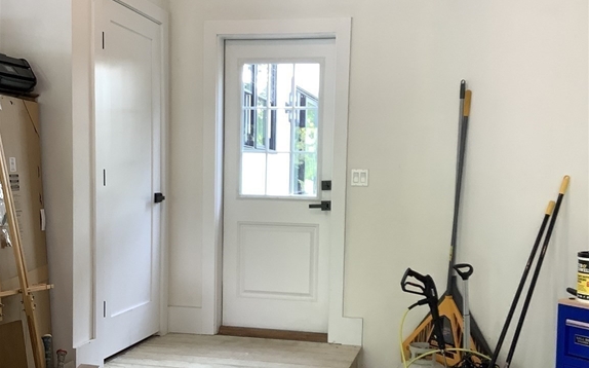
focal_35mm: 44
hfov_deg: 45.3
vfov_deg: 29.0
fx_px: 706
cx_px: 294
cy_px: 245
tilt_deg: -5.8
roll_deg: -1.3
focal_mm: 3.3
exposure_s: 1/60
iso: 64
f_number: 2.4
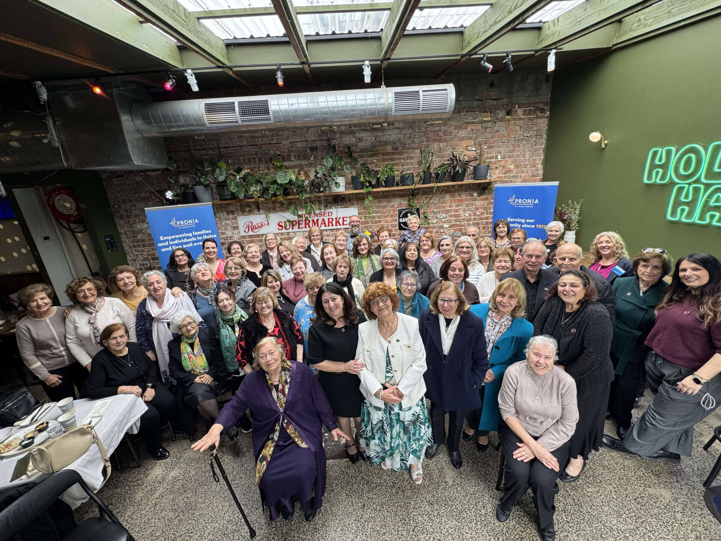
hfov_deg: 102.1
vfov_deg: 85.7
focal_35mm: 14
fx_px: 292
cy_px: 270
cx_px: 360
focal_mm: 2.22
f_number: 2.2
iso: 80
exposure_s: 1/99
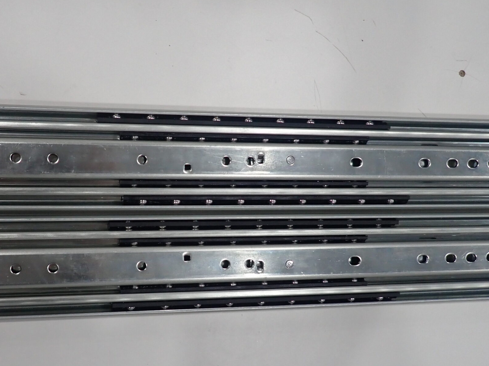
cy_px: 203
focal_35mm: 40
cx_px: 187
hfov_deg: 46.4
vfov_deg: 35.9
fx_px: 565
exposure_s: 1/125
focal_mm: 4.5
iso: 200
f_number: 2
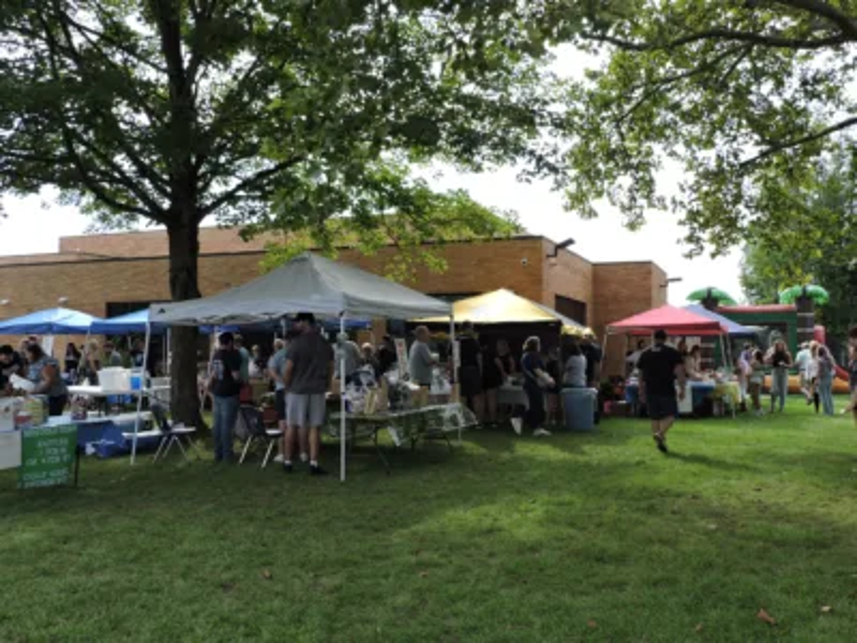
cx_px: 428
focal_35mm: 33
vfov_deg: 42.9
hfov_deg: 55.4
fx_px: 817
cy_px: 322
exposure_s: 1/320
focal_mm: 5.9
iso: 100
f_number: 3.2
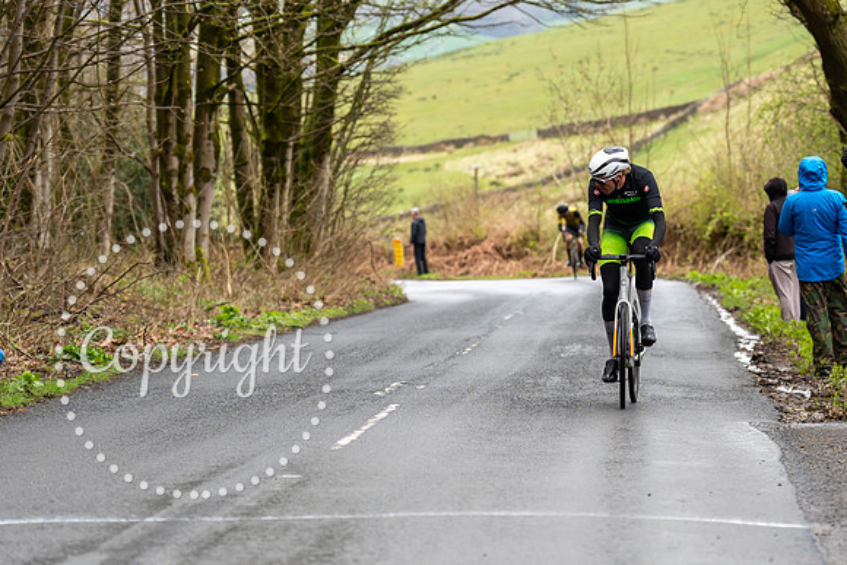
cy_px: 236
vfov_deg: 7.6
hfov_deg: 11.4
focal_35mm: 180
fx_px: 4234
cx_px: 658
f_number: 3.5
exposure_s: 1/1000
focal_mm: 115
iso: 500
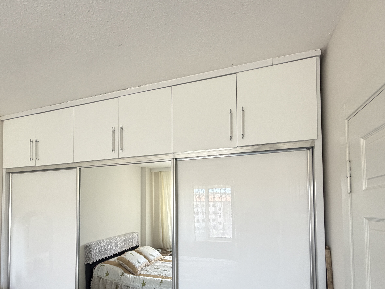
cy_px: 201
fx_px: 234
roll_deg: +0.5
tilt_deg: +2.0
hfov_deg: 78.4
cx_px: 163
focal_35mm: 21
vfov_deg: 61.3
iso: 250
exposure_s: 1/121
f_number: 2.2
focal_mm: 2.22
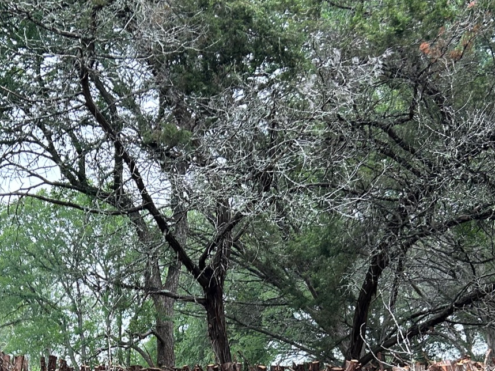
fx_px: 886
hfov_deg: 30.8
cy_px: 422
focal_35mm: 62
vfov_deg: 22.2
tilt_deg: +0.3
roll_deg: +0.6
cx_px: 144
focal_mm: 5.7
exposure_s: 1/121
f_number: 1.5
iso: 100
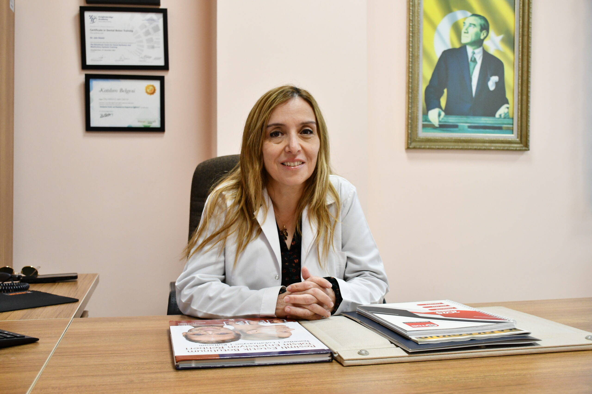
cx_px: 296
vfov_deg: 34.2
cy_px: 197
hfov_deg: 49.6
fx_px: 641
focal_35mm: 39
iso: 1600
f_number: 5
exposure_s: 1/100
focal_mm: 26
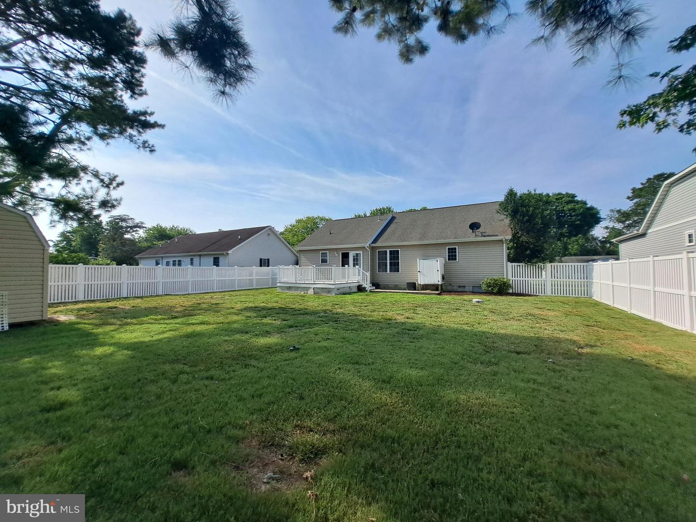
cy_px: 261
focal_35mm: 13
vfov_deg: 89.9
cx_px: 348
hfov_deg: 106.2
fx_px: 261
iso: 50
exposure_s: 1/1984
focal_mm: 1.74
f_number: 2.2
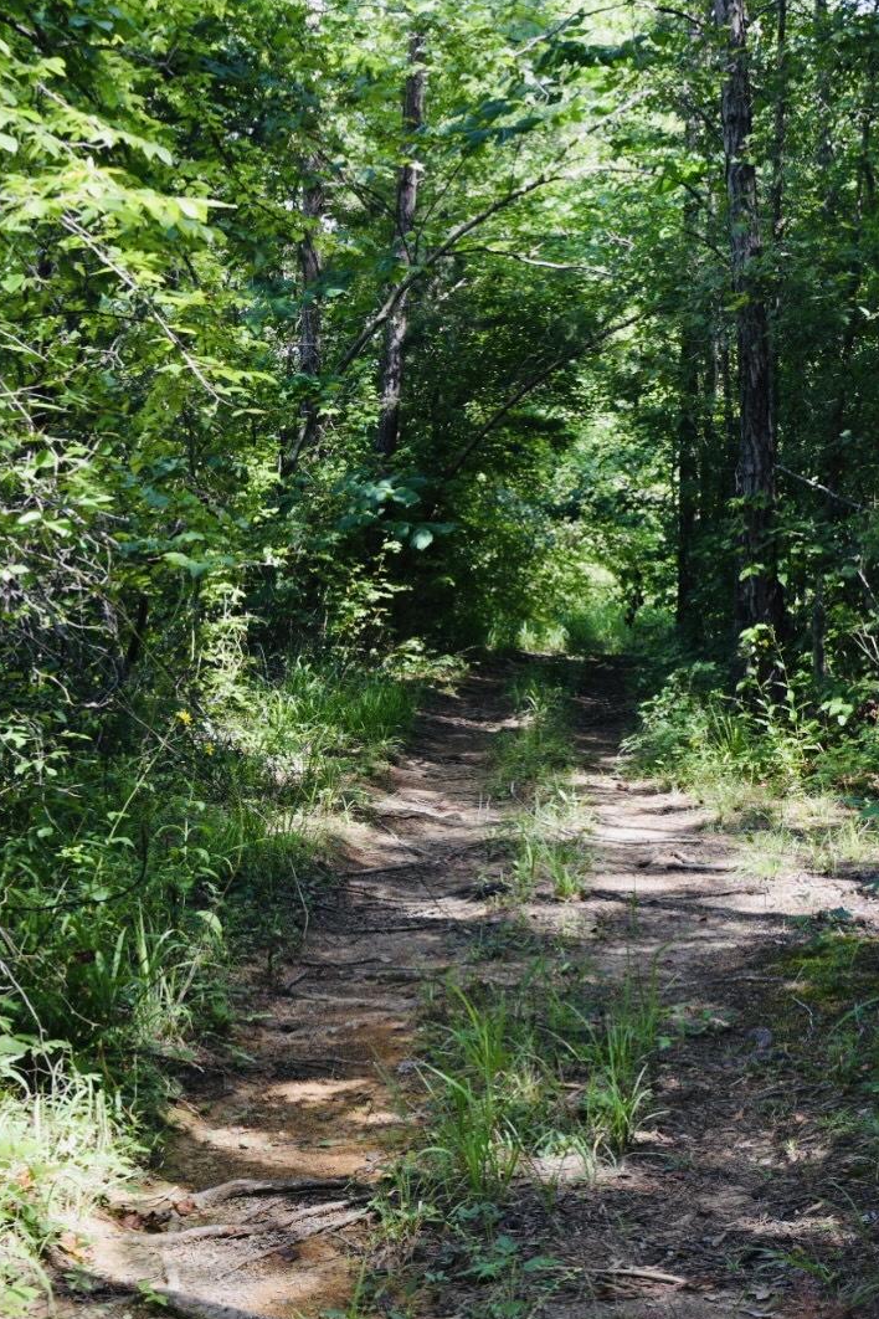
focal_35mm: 62
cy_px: 663
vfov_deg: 32.5
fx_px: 2262
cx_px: 418
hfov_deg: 22.0
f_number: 7.1
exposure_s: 1/200
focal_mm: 27
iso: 400
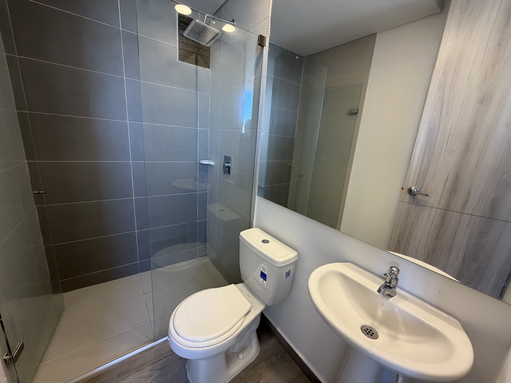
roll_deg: -3.8
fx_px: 207
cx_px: 256
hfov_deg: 102.1
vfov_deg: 85.7
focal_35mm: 14
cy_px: 192
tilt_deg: -14.2
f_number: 2.2
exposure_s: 1/120
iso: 250
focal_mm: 2.22
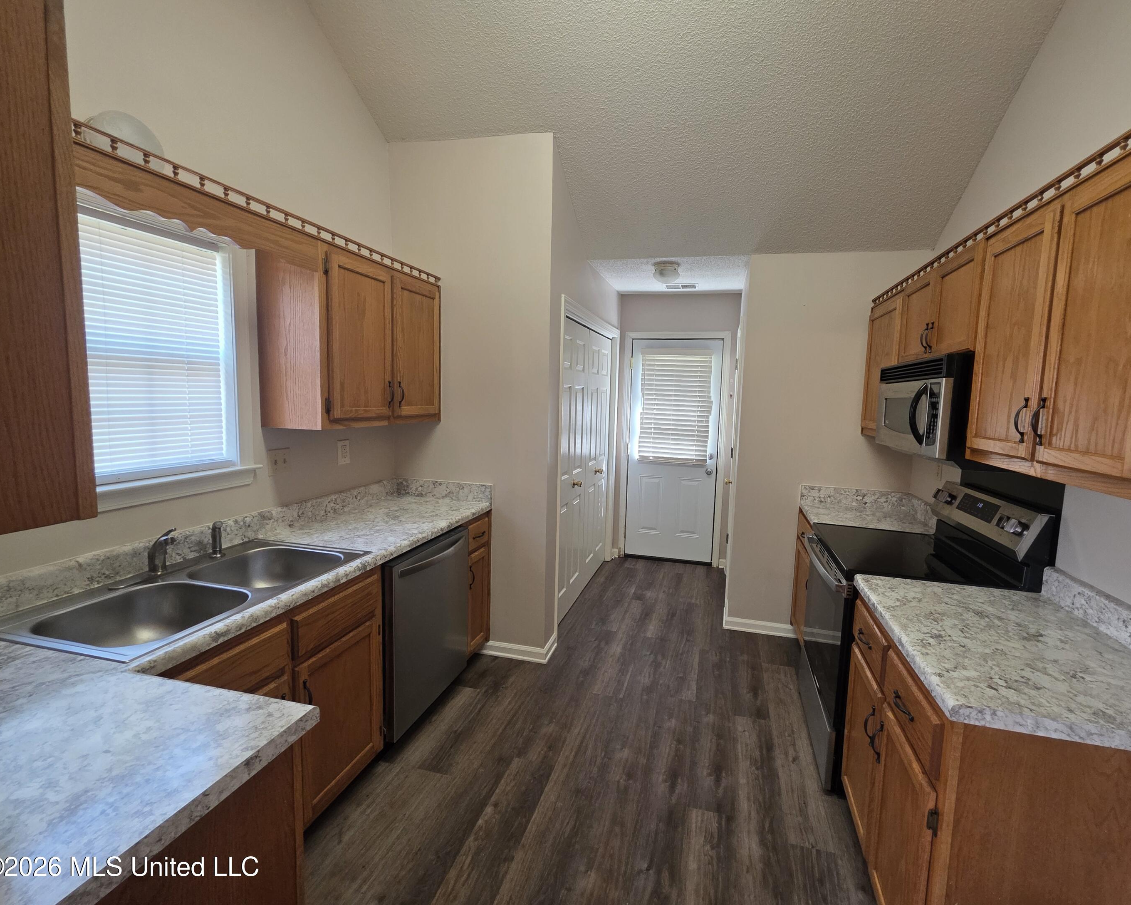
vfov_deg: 88.0
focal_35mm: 14
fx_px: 469
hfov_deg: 100.5
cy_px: 441
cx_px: 606
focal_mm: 2.2
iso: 250
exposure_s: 1/120
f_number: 1.9
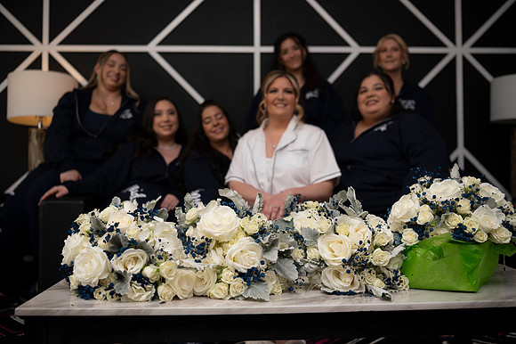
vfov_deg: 36.8
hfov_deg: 53.2
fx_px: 516
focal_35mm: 36
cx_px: 258
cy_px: 172
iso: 50
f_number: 2.8
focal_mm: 36
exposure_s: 1/100
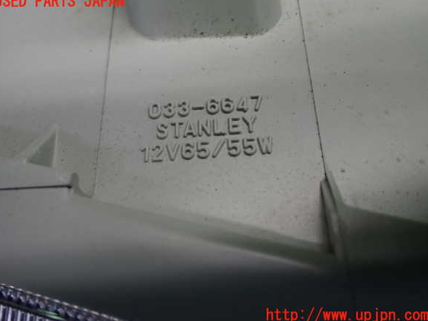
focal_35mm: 31
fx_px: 383
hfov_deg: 58.4
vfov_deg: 45.4
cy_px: 159
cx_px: 211
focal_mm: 5.4
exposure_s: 1/125
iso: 250
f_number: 2.3
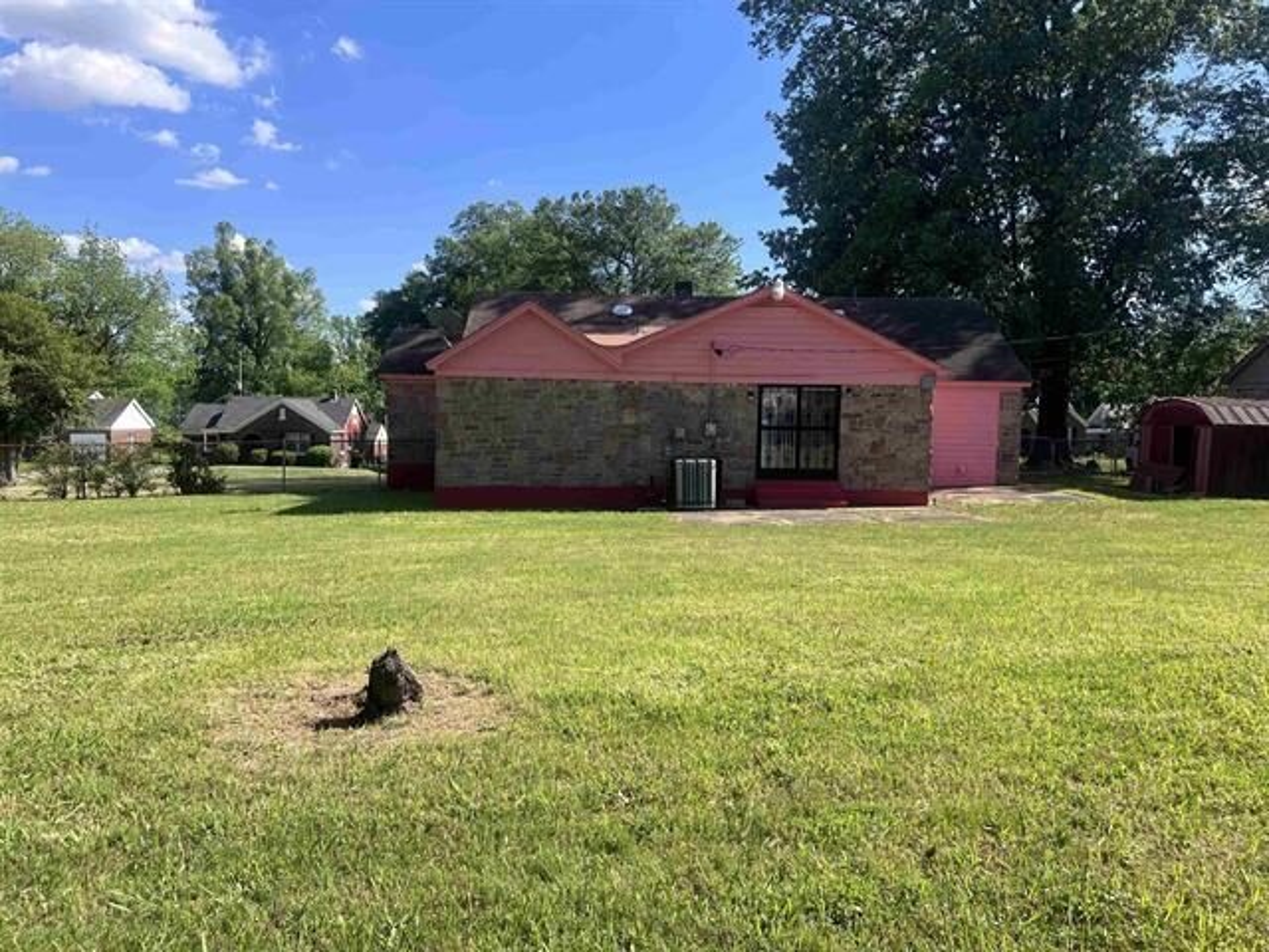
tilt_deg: -3.9
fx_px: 953
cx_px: 634
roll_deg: -0.3
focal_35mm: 26
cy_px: 476
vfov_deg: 53.1
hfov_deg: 67.3
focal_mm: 5.7
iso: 50
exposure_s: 1/2252
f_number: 1.5
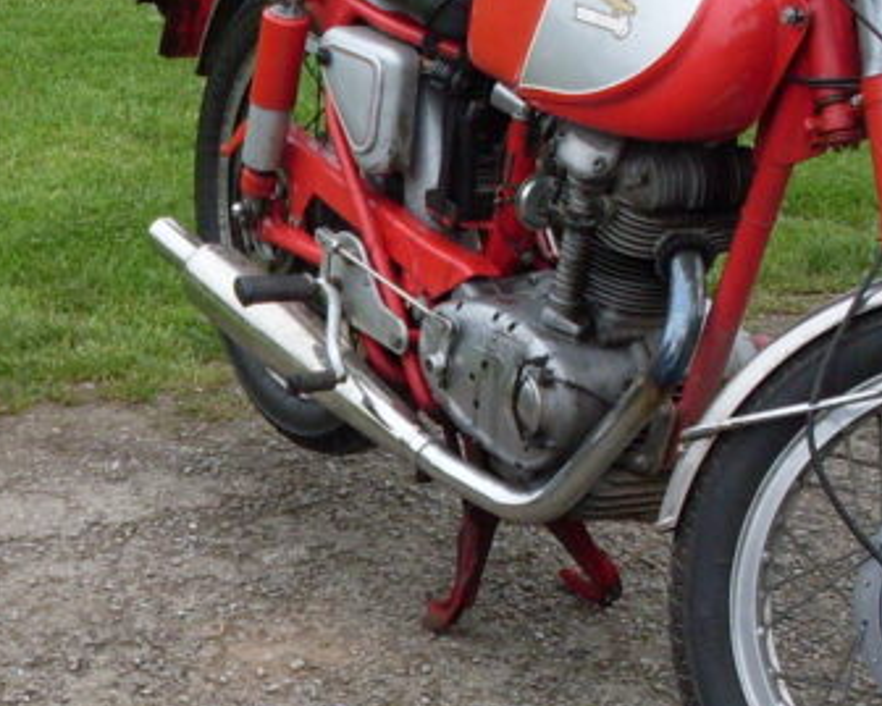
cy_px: 598
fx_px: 2951
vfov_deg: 13.6
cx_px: 94
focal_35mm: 113
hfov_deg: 16.8
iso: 80
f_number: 2.8
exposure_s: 1/500
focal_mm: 6.3
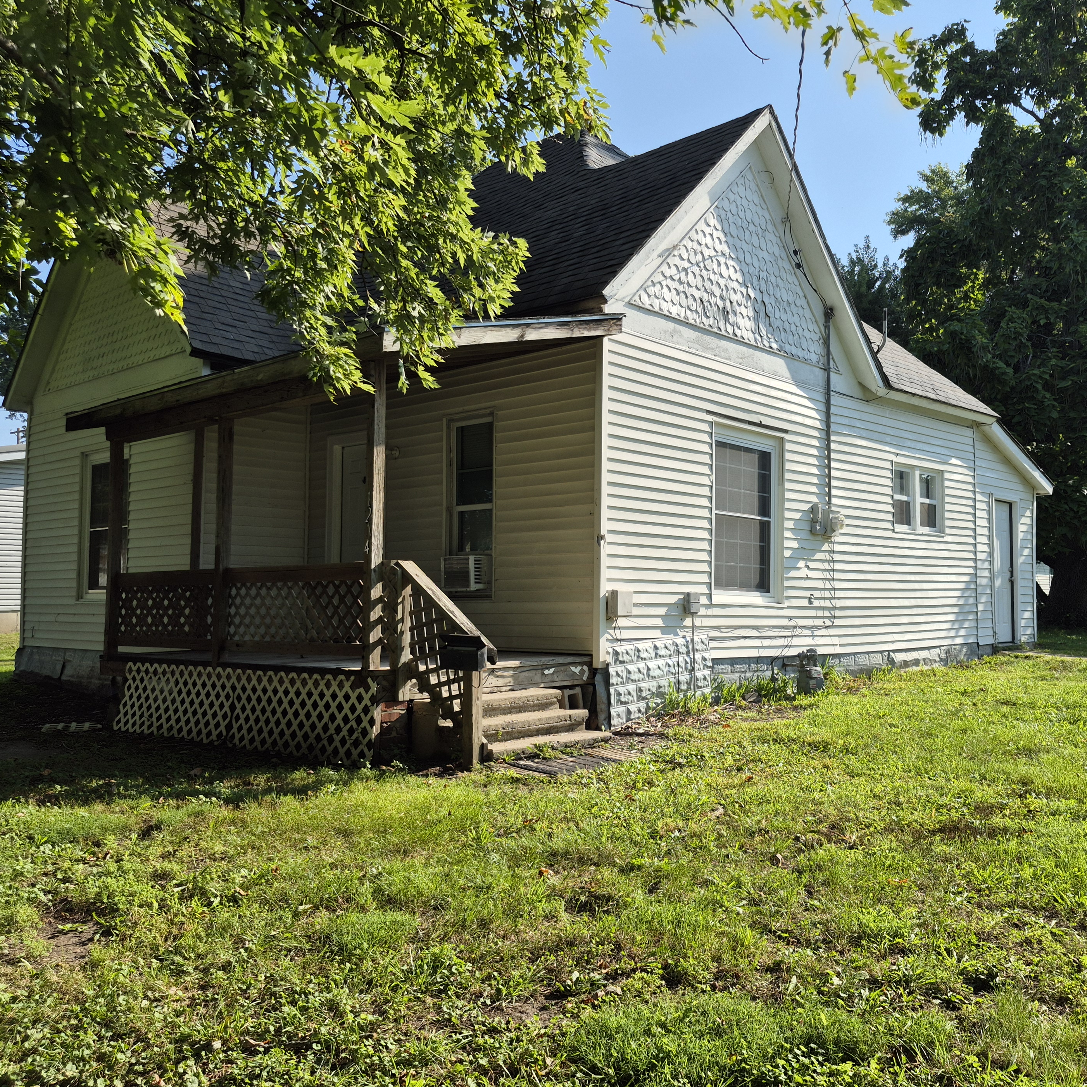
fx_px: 1030
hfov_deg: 55.2
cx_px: 654
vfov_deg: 55.6
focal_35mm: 29
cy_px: 565
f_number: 1.8
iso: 25
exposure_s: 1/1472
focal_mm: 5.4
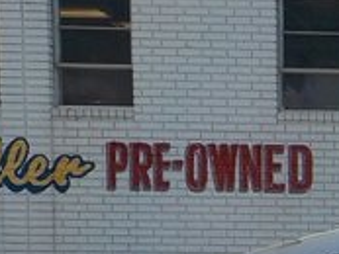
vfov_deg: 13.0
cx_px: 586
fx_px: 1088
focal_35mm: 111
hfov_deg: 15.5
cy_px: 309
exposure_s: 1/1250
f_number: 3.3
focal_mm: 4.1
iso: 125
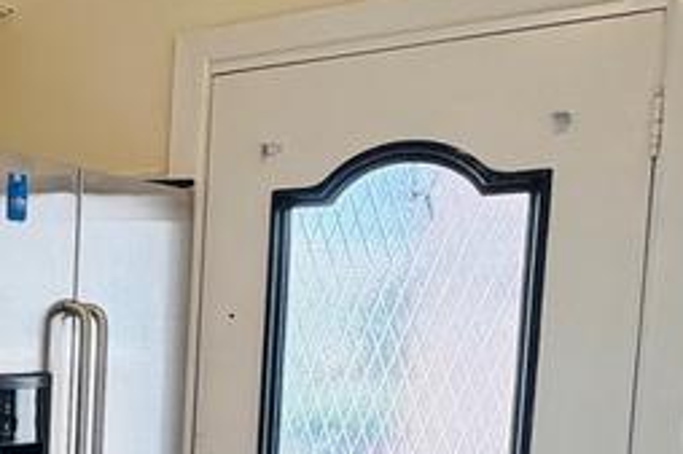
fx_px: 1175
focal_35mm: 62
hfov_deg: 25.4
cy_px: 443
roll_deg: -2.1
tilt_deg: -4.8
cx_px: -309
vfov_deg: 21.2
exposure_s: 1/120
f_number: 2.2
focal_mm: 2.22
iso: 160
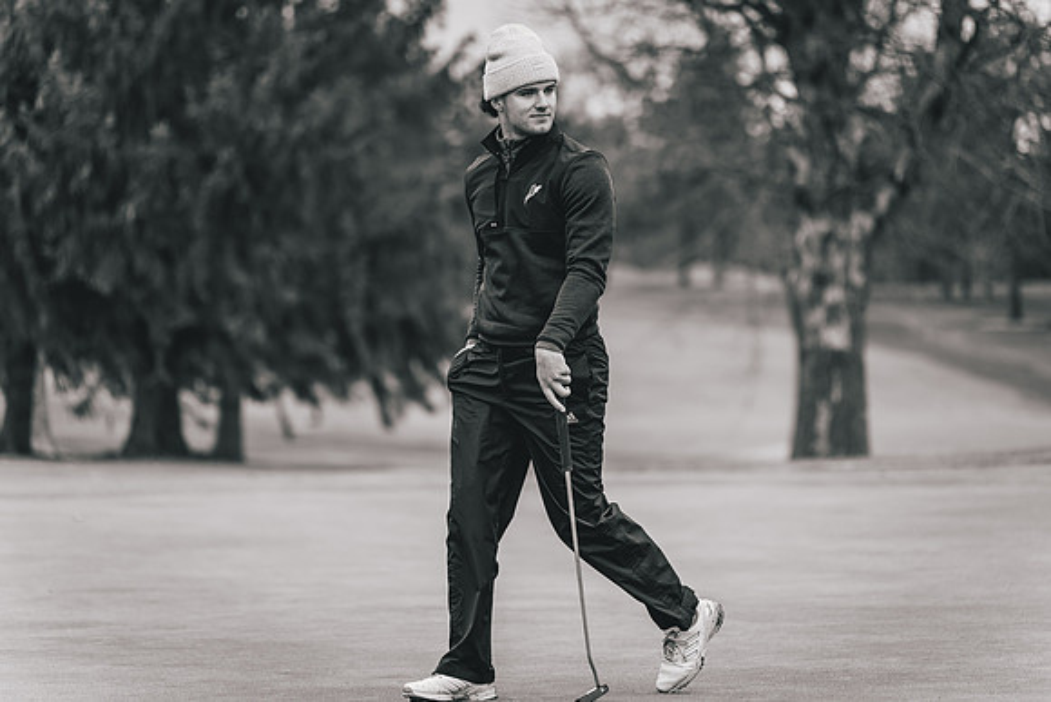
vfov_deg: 9.2
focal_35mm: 149
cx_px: 553
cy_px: 349
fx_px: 4341
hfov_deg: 13.8
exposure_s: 1/3200
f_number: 2.8
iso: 640
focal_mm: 139
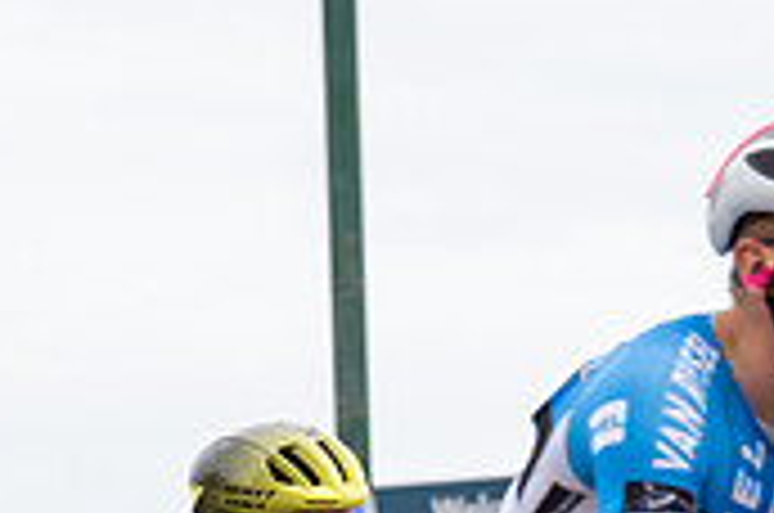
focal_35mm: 338
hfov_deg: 6.0
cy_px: 713
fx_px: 7253
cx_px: -338
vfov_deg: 4.0
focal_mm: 100
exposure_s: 1/1000
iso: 320
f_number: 3.5
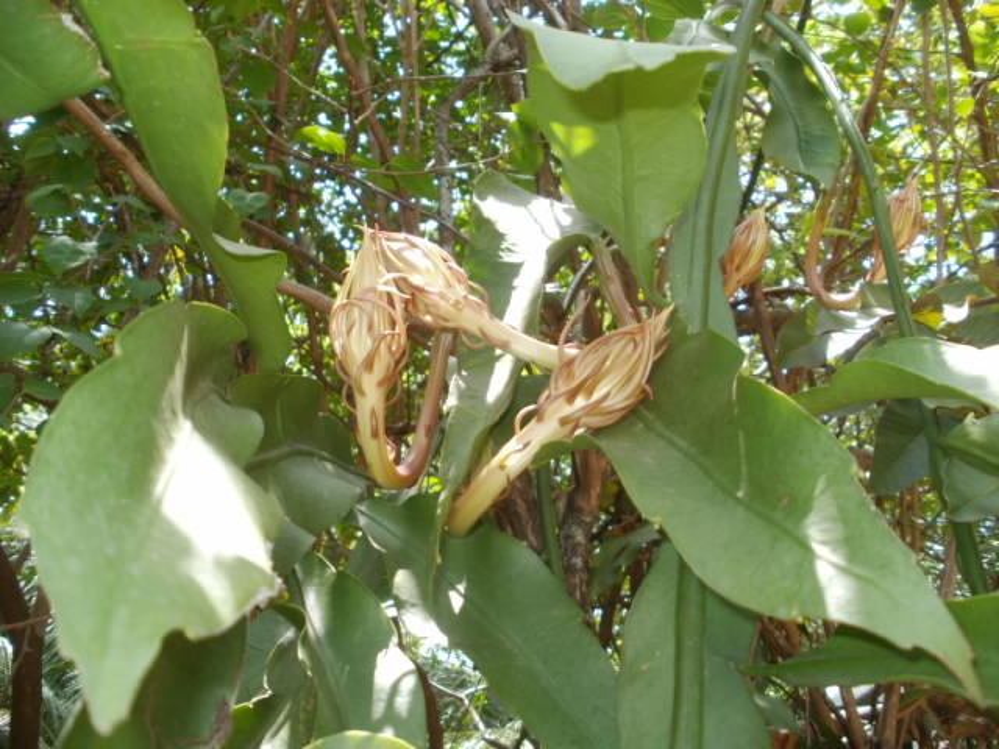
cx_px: 500
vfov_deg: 39.7
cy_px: 374
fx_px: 1039
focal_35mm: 36
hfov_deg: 51.4
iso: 100
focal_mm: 6.3
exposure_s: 1/80
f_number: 3.5
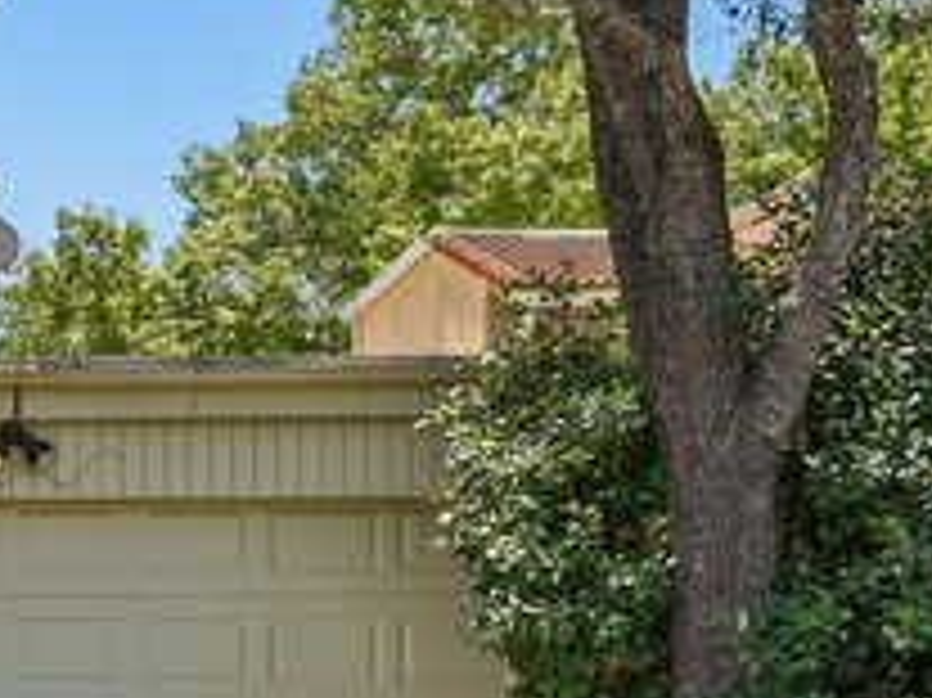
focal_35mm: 104
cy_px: 579
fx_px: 2798
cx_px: -90
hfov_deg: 18.2
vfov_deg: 14.1
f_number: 8
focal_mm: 35
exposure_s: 1/80
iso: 100
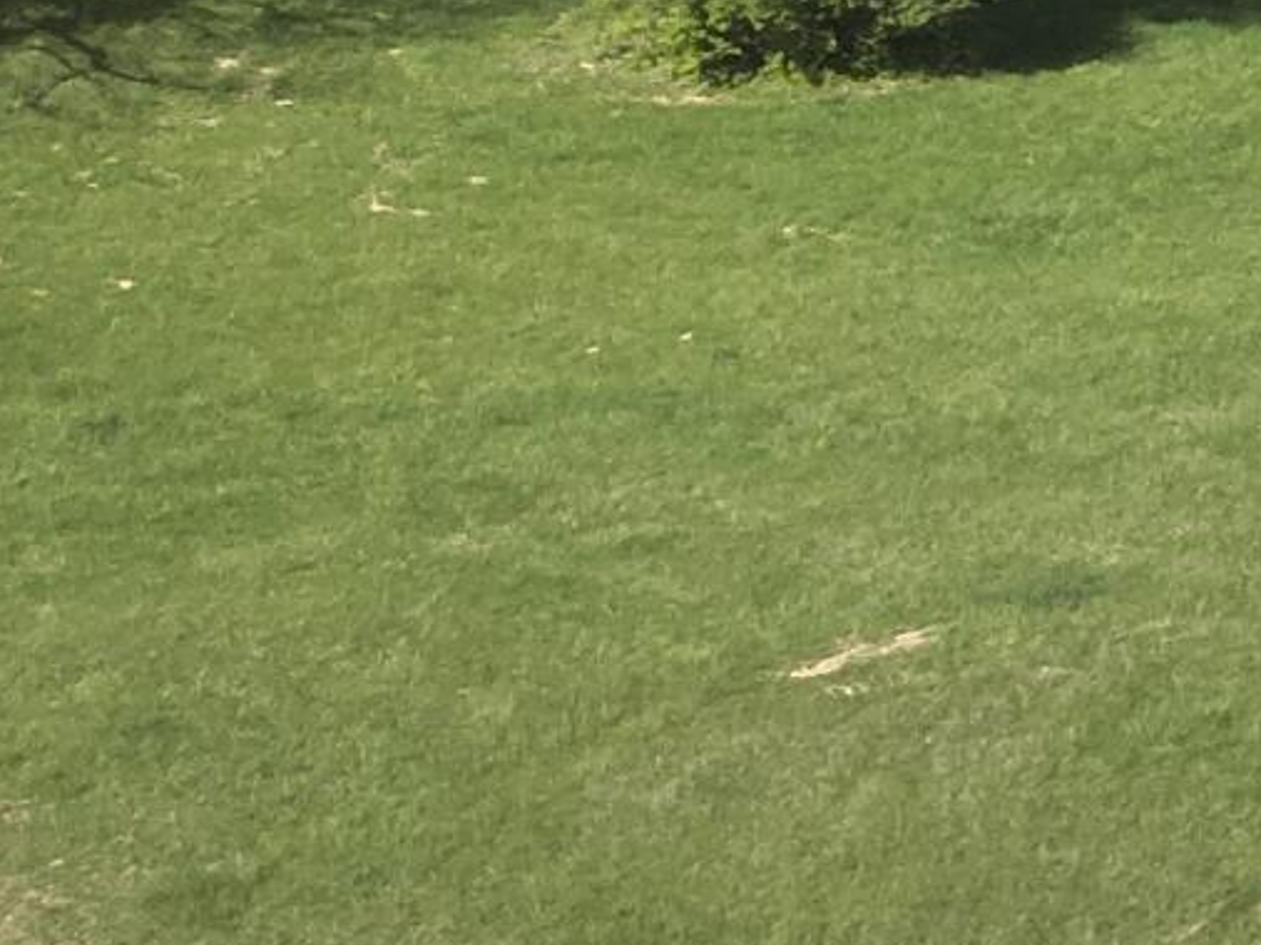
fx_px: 5172
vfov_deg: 10.2
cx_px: 3149
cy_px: -298
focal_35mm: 142
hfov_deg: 11.3
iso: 100
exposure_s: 1/1000
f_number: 2.8
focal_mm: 4.4
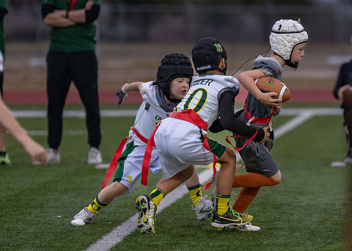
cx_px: 282
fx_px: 3944
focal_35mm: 395
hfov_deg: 5.1
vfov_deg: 3.6
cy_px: 128
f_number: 2.8
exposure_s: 1/1000
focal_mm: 200
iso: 800
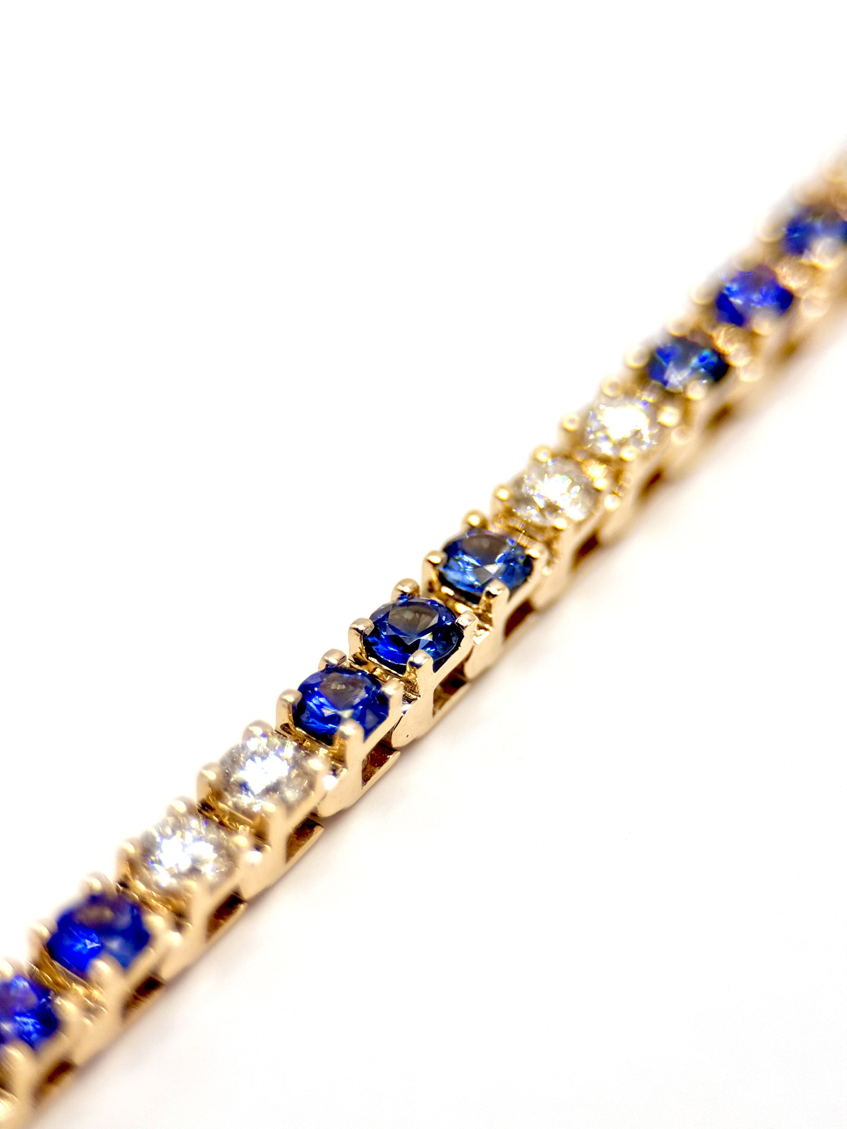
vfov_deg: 39.7
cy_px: 564
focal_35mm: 48
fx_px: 1566
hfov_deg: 30.3
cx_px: 424
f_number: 1.78
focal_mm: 6.76
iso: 64
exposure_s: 1/2667
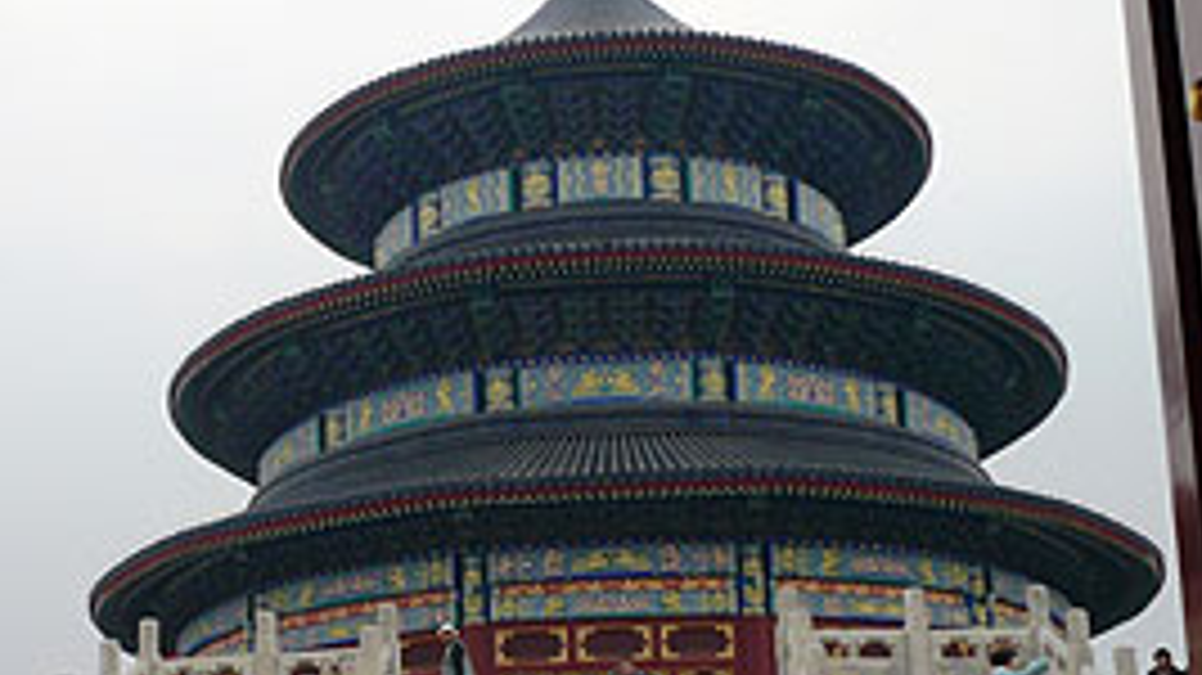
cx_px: 396
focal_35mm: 68
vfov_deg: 17.6
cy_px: 540
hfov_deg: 30.8
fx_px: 2167
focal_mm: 6.1
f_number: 3.1
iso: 100
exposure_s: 1/640
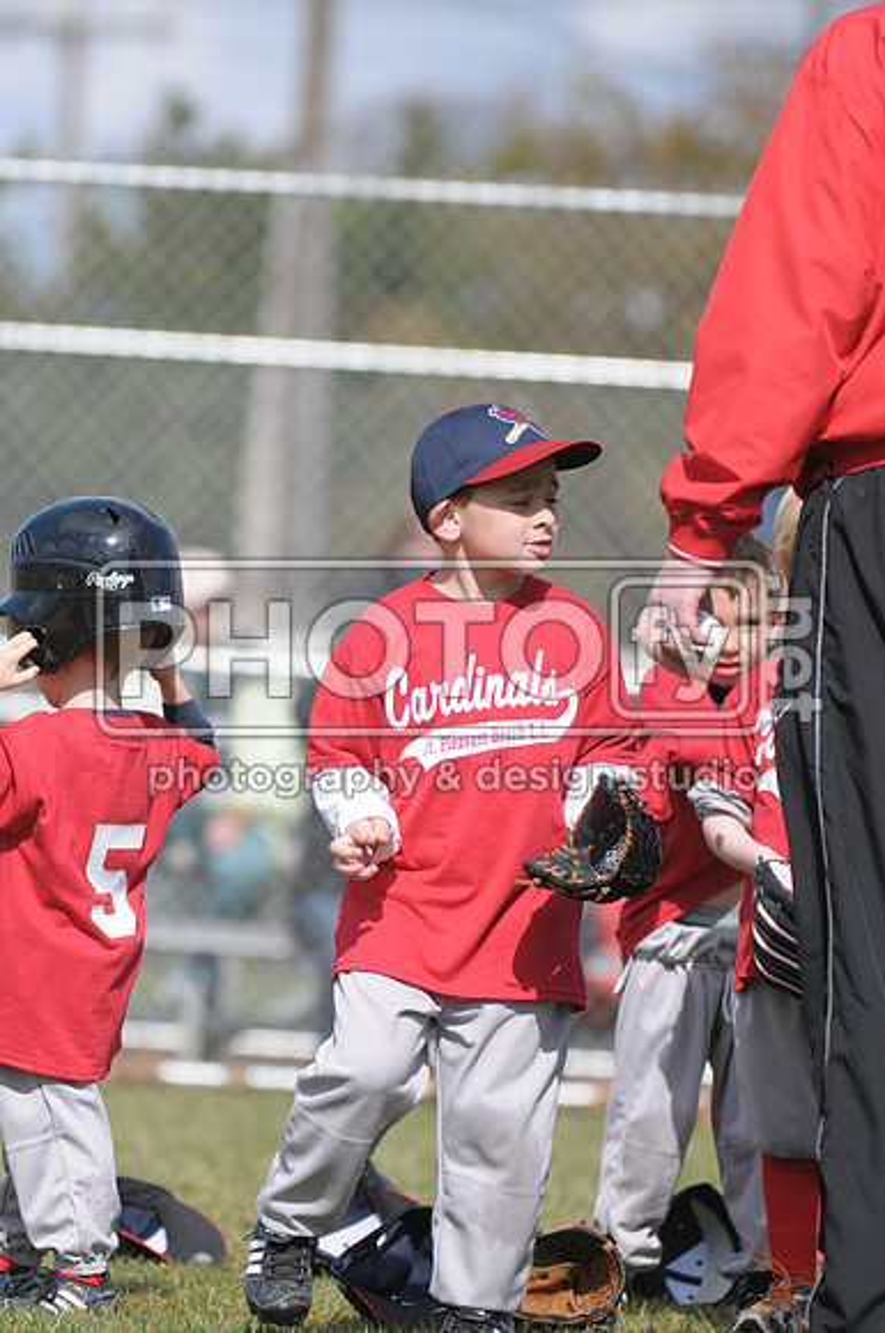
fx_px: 12204
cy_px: 666
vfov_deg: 6.3
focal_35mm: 330
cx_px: 442
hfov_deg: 4.2
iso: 400
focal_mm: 220
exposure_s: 1/3200
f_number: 4
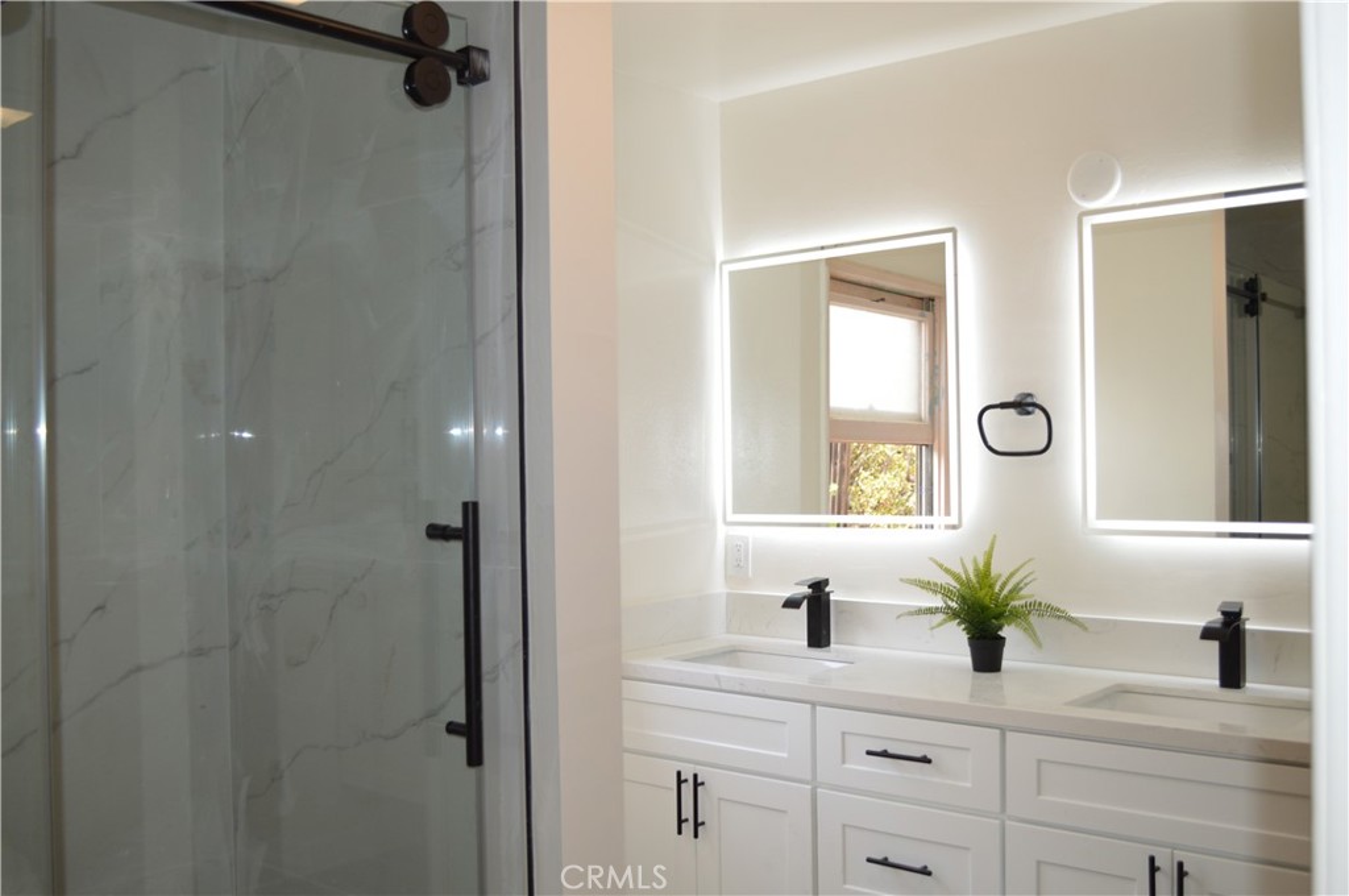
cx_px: 674
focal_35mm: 33
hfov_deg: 57.3
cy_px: 448
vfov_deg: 39.9
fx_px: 1235
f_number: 4
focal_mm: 22
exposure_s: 1/125
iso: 320
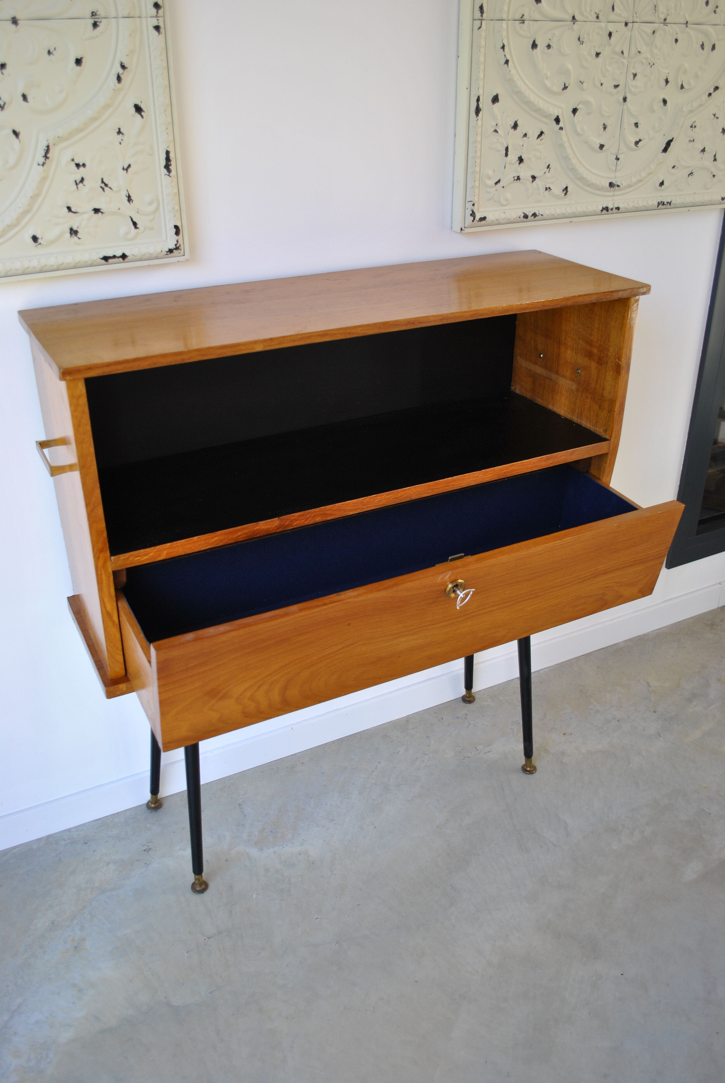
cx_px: 362
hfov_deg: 43.7
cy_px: 542
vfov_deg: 61.9
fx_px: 904
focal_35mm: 30
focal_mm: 20
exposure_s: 1/60
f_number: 4
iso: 200
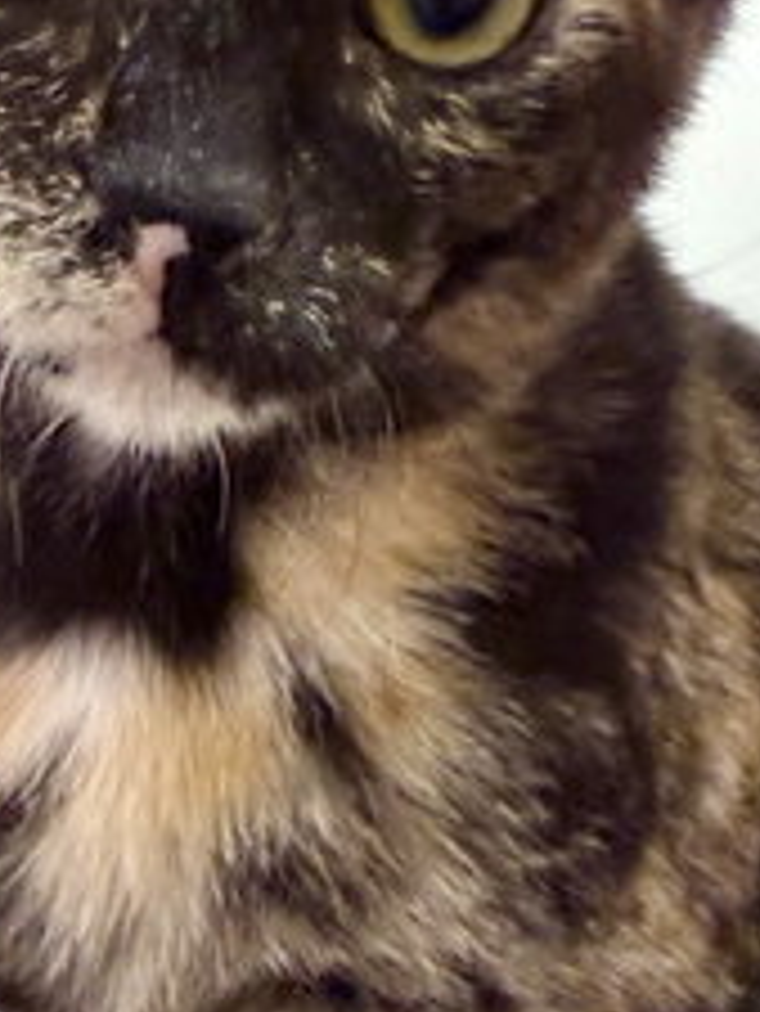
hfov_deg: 20.4
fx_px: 2076
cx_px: 121
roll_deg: -1.5
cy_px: 735
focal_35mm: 71
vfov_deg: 27.1
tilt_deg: -9.6
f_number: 2.2
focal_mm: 2.22
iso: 640
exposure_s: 1/60
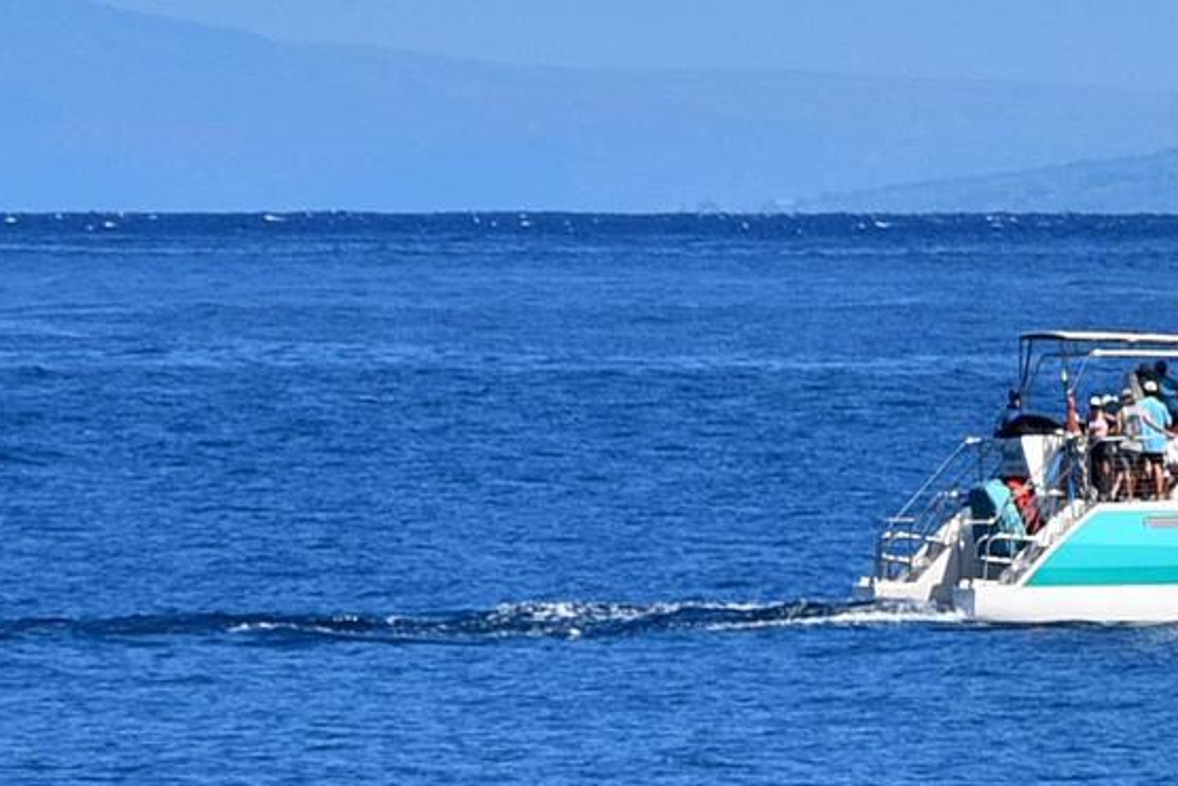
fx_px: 41565
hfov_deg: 1.6
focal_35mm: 1270
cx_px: 2682
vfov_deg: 1.1
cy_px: 138
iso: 100
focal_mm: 230
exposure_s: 1/200
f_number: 14
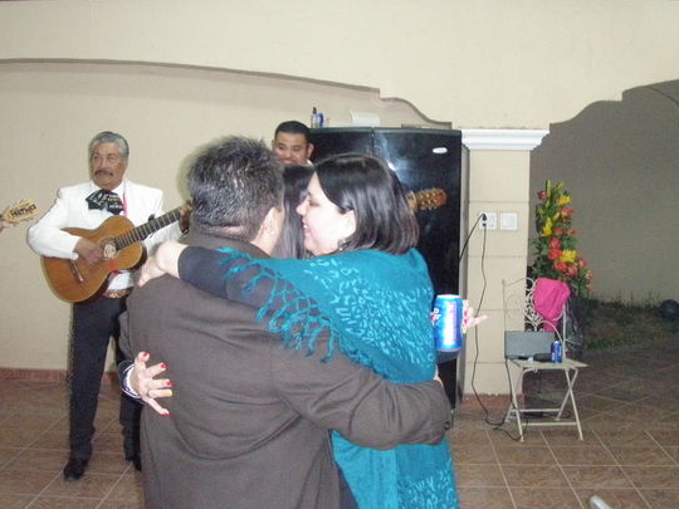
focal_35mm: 45
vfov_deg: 32.2
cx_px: 351
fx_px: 883
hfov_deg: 42.1
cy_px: 239
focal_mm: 6.7
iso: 800
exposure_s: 1/30
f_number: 3.5
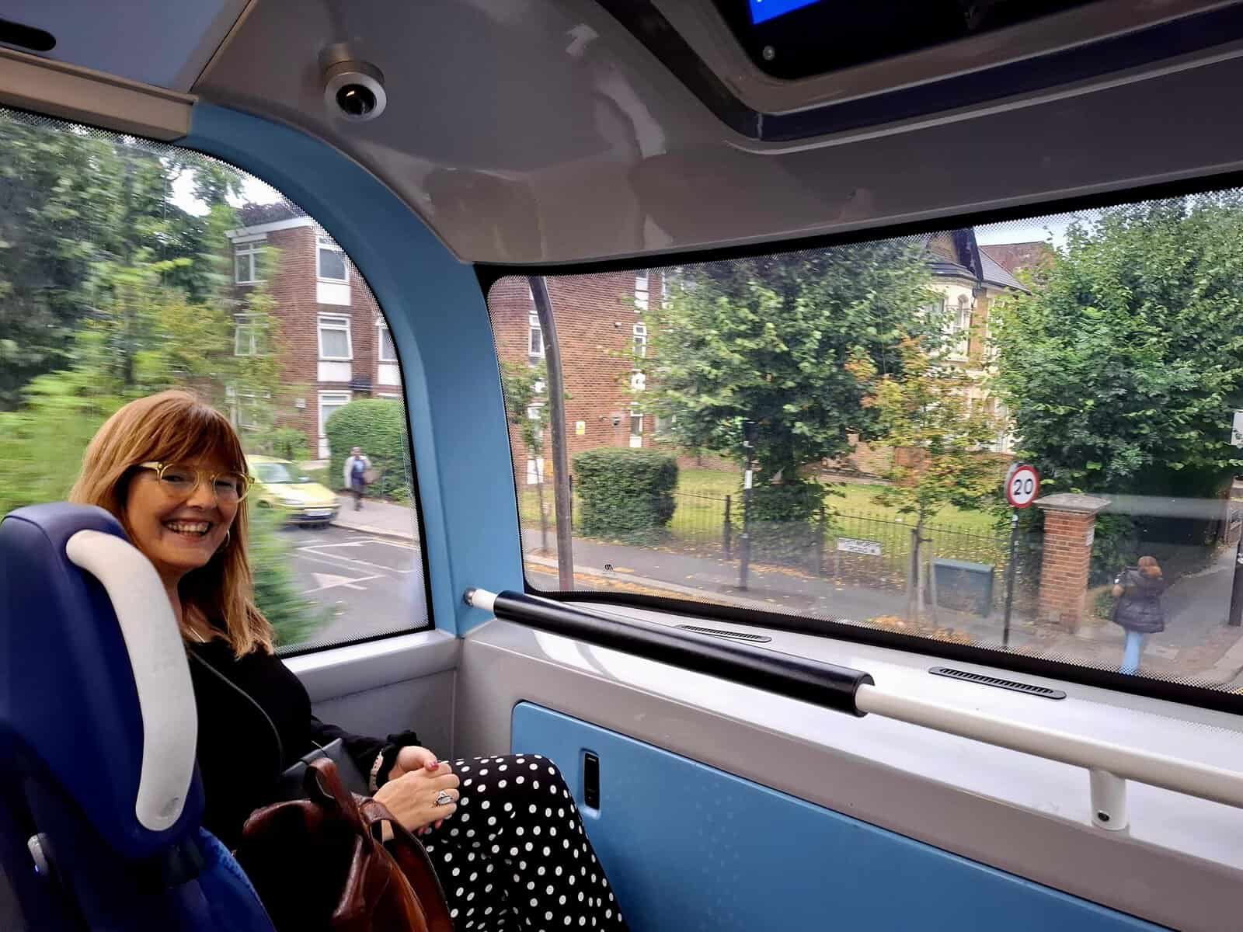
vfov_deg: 58.9
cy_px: 466
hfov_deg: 73.9
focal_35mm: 23
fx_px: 826
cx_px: 622
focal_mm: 5.54
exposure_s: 1/100
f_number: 1.8
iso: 320
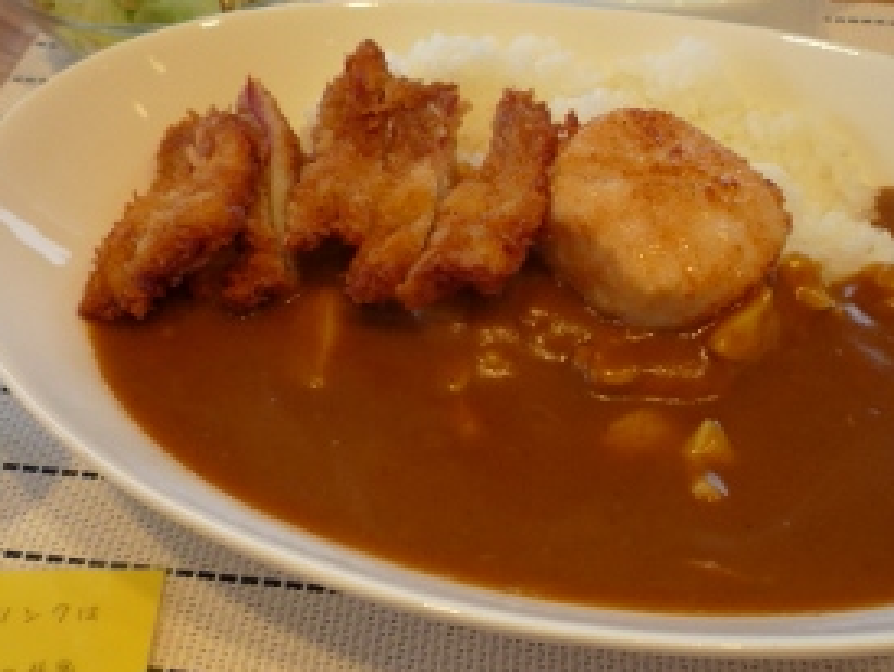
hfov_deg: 45.7
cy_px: 294
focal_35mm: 41
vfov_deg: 35.1
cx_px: 431
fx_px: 1060
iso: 100
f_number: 2.8
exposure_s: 1/60
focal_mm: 4.4
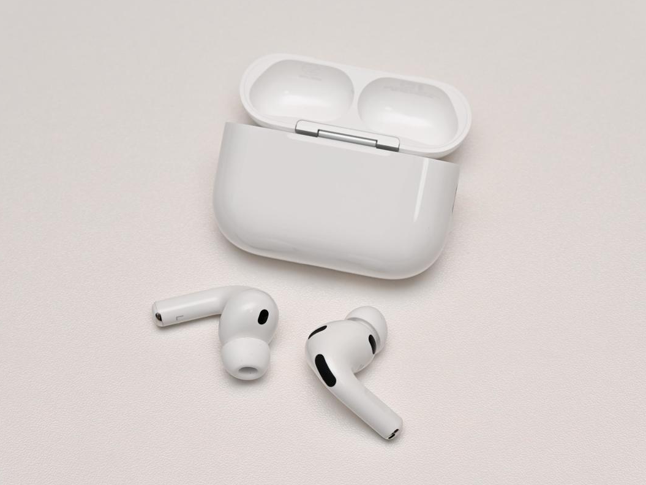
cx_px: 321
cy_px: 242
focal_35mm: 105
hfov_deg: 18.7
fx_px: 1959
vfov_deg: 14.1
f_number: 8
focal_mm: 64
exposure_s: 1/200
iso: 200
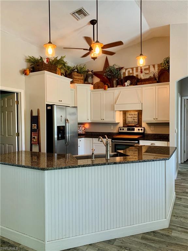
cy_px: 126
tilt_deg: -1.3
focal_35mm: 26
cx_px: 94
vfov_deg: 67.3
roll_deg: +0.1
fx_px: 188
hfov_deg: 53.1
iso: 320
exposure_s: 1/60
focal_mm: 4.25
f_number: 1.8
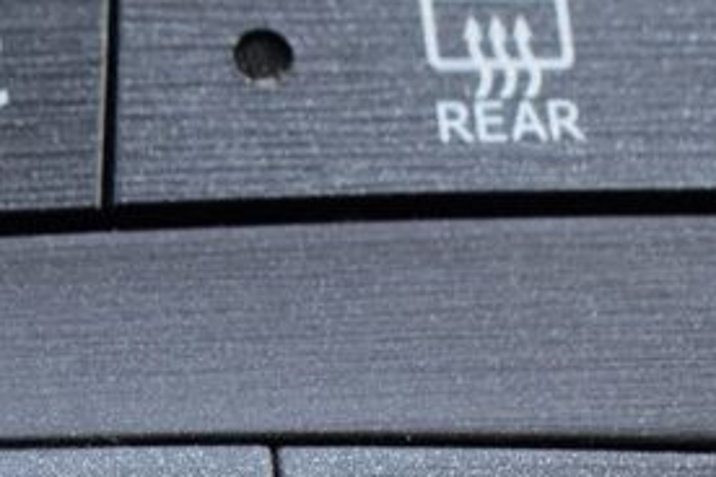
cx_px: 78
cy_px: 754
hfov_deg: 10.5
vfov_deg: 6.9
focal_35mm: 195
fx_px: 3875
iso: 400
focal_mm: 35
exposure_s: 1/100
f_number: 9
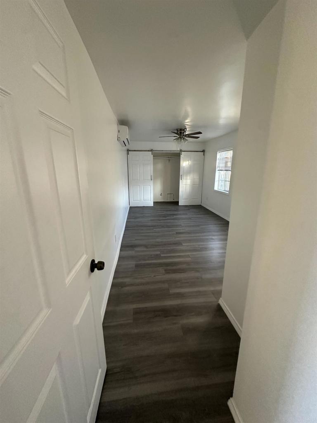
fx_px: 171
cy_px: 212
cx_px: 158
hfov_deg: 85.7
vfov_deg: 102.1
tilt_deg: -17.4
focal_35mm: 14
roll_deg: -0.5
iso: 400
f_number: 2.2
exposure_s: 1/60
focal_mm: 2.22
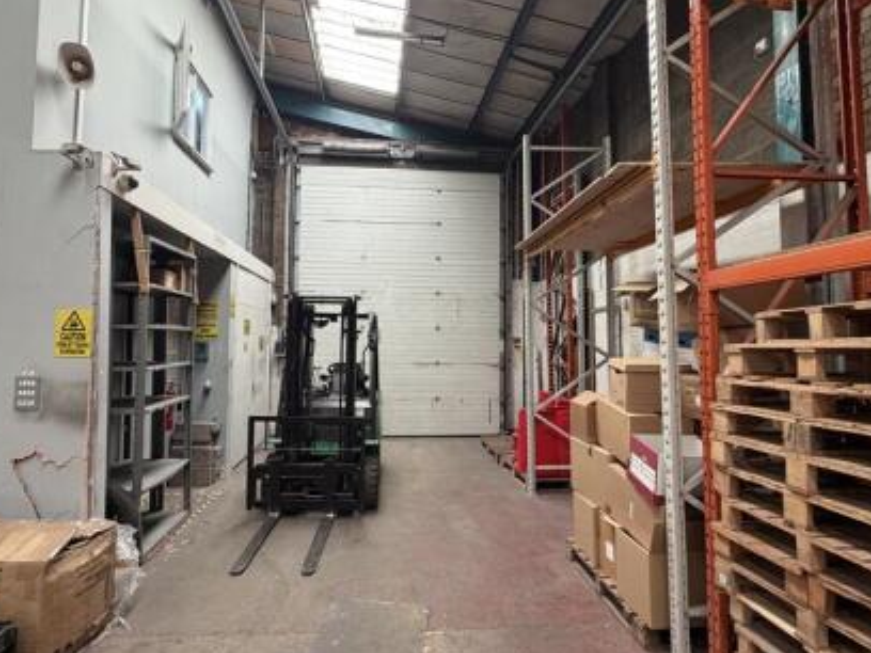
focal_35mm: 20
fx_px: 503
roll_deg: -1.0
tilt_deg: +2.3
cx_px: 419
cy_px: 310
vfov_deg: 65.9
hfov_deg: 81.7
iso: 320
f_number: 2.2
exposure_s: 1/121
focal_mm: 2.22
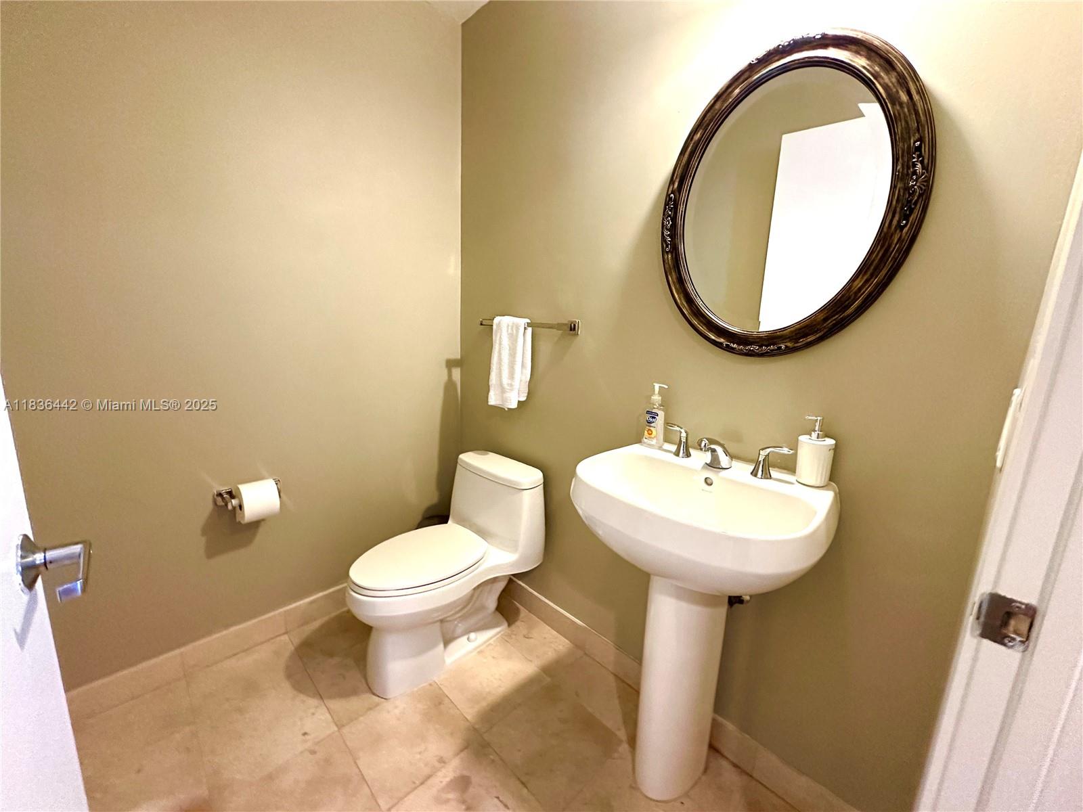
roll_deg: -2.7
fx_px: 438
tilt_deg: -10.8
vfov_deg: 85.7
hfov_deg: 102.1
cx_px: 542
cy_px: 406
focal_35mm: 14
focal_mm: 2.22
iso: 640
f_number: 2.2
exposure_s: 1/60
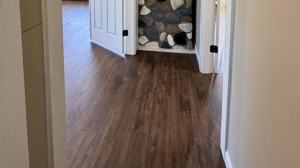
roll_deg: -0.3
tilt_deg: -4.6
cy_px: -25
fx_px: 167
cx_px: 153
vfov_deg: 40.6
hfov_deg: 83.8
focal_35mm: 21
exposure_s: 1/60
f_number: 2.2
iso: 250
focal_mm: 2.22
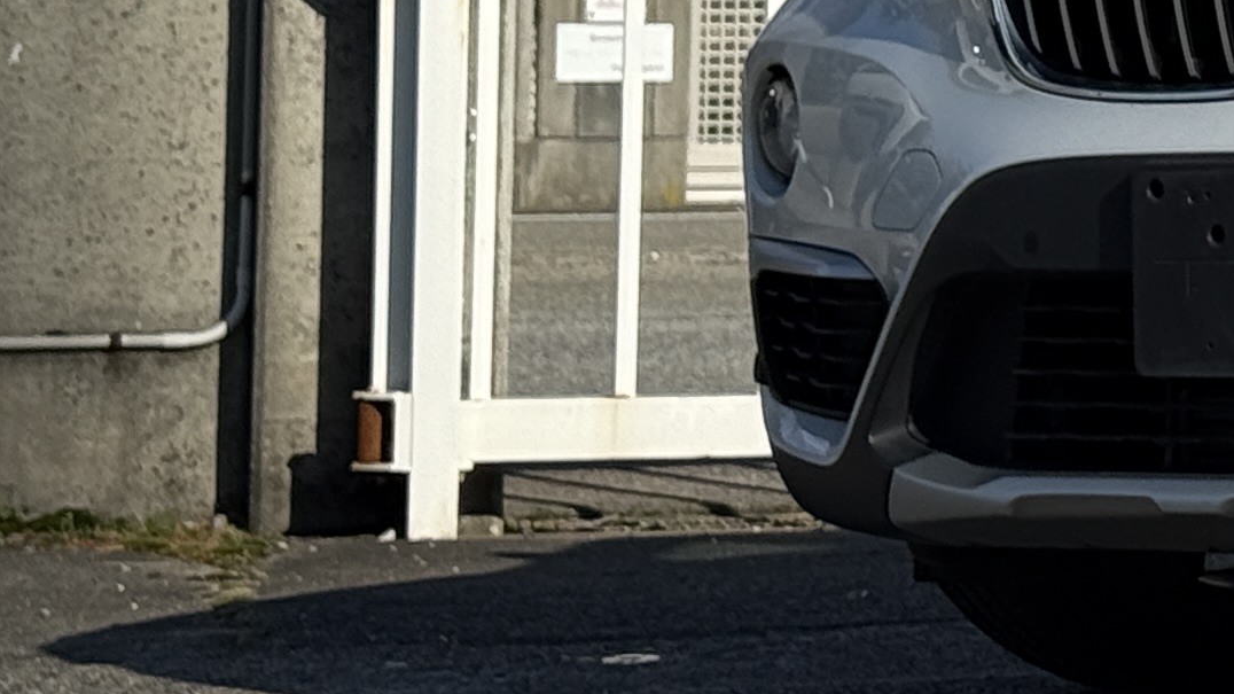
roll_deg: -0.1
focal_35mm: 196
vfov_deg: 6.1
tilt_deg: +2.9
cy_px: -268
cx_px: 2256
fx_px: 6413
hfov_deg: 10.3
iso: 64
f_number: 1.78
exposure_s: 1/6536
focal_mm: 6.76
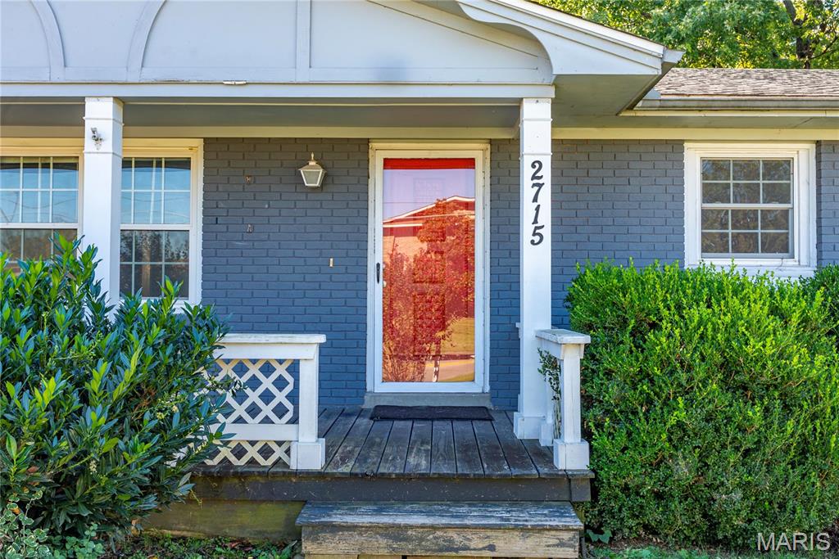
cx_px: 420
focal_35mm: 34
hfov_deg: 55.1
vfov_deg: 38.4
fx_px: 804
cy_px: 280
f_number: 10
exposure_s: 1/200
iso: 1000
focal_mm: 34.5
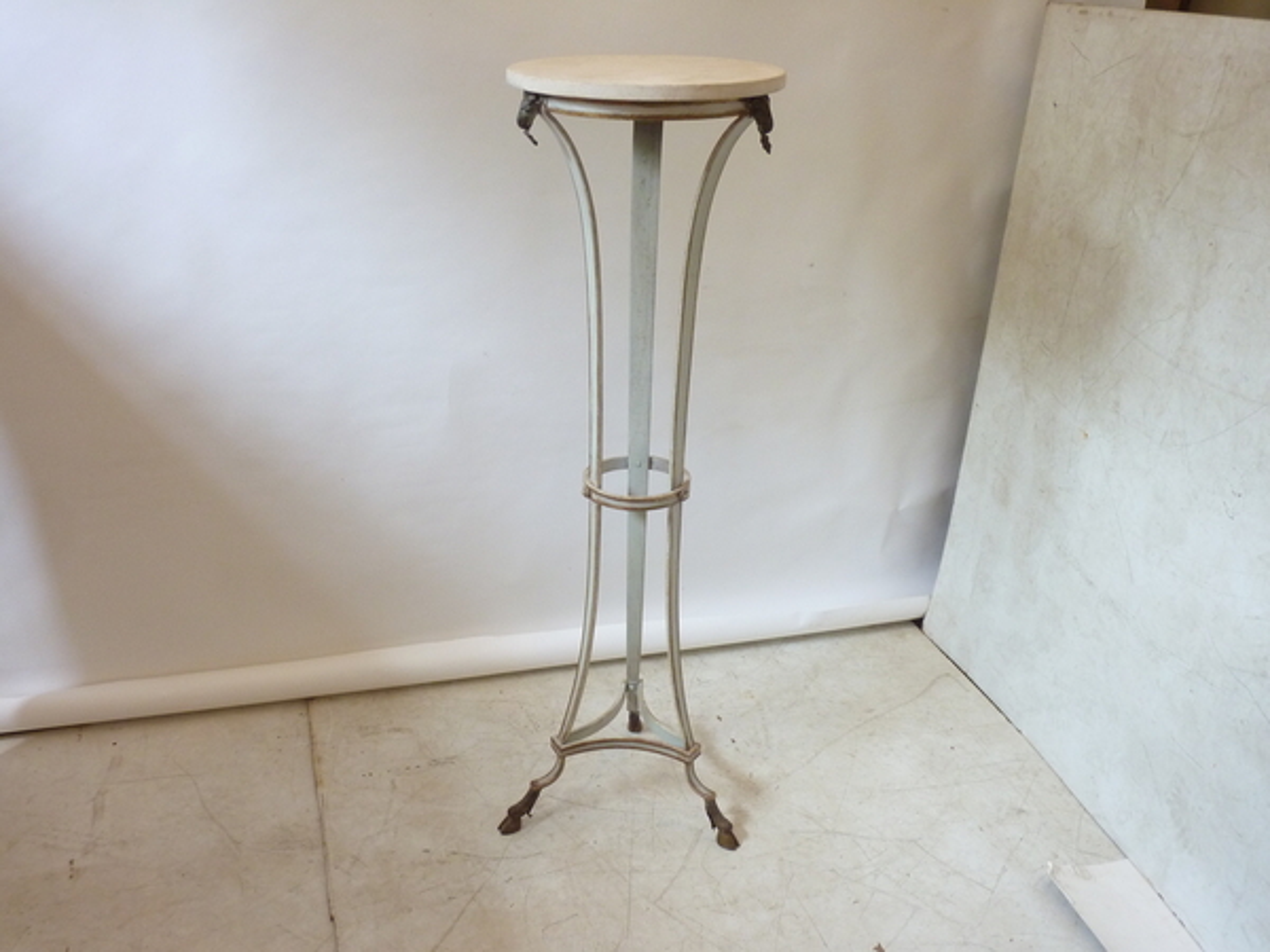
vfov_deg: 44.2
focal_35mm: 32
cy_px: 476
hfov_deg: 56.8
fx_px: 1174
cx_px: 635
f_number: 3.5
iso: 250
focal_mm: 5.3
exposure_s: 1/30
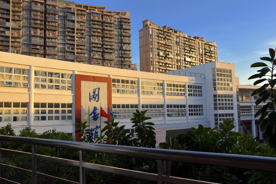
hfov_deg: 61.9
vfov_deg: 43.7
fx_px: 230
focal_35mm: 30
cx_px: 138
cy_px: 92
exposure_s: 1/250
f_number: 8
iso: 400
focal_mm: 20
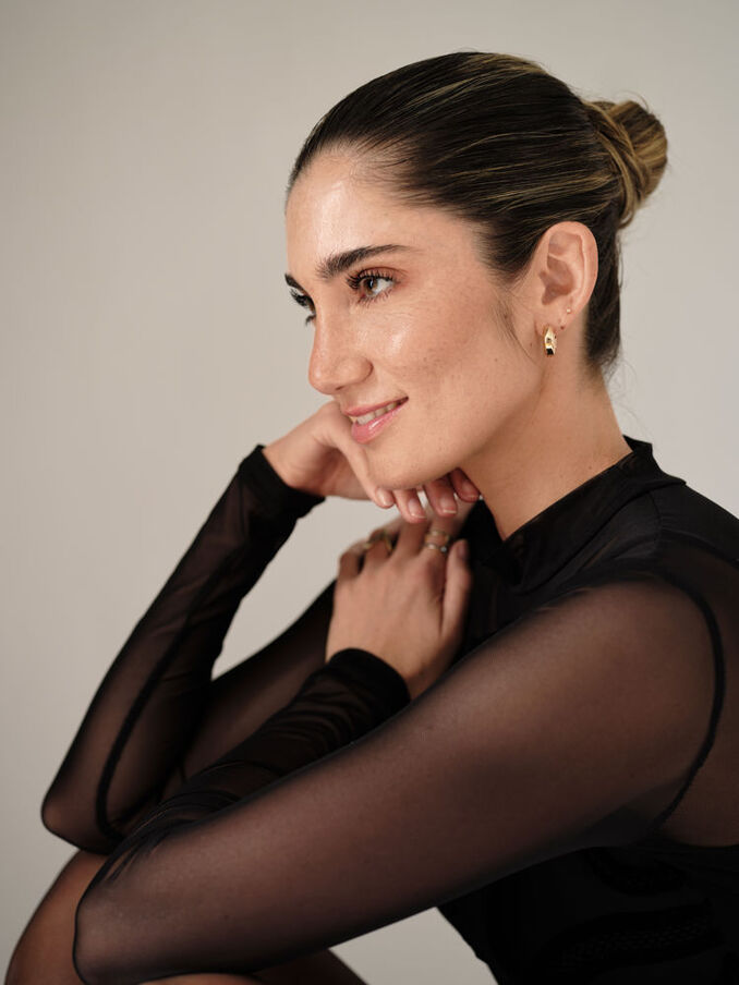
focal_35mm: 50
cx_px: 370
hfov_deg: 29.1
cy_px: 492
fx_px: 1423
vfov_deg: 38.2
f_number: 4
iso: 100
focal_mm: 63
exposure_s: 1/125
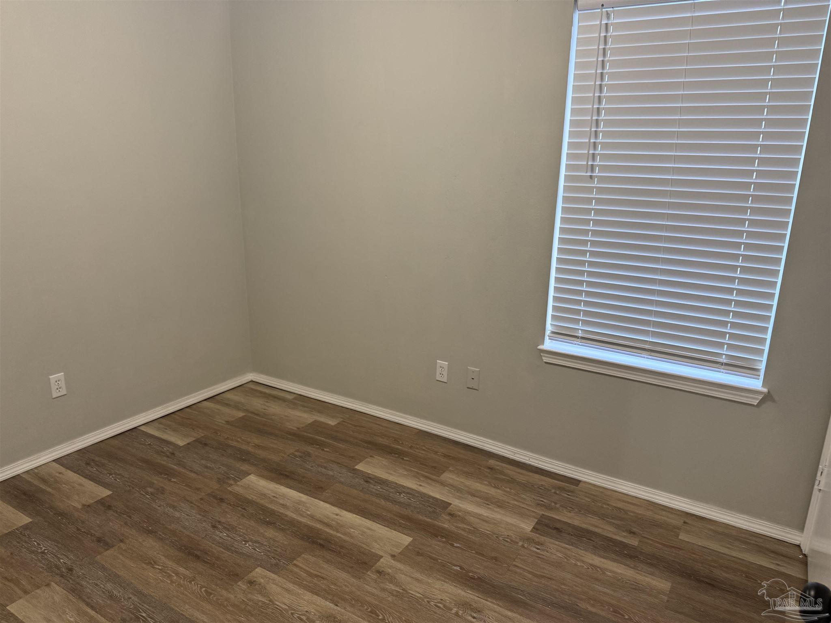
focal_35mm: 24
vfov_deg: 56.8
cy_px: 312
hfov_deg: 71.6
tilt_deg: -17.0
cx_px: 416
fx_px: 576
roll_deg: -0.8
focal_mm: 6.76
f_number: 1.78
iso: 160
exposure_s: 1/60
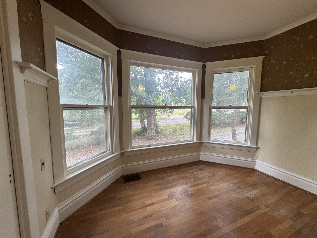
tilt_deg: -5.9
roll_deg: -0.5
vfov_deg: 85.7
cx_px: 158
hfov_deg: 102.1
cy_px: 119
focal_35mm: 14
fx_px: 128
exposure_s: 1/120
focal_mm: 2.22
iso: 125
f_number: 2.2
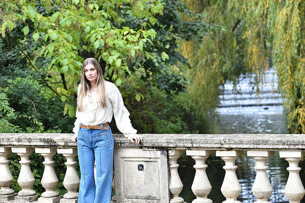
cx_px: 152
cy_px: 102
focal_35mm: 85
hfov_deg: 23.9
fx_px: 720
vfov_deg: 16.1
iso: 1000
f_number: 4
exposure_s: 1/1000
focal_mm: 85
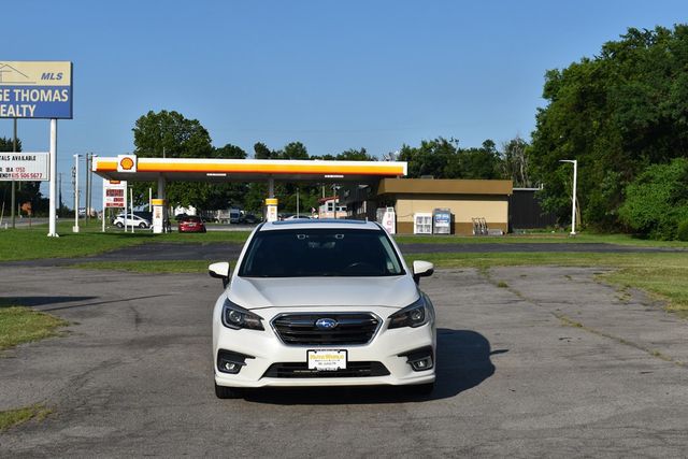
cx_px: 344
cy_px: 230
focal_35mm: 60
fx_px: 1147
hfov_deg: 33.4
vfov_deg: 22.6
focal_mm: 40
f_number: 9
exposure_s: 1/400
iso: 100
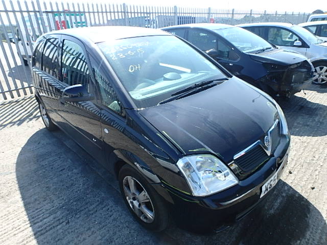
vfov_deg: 63.4
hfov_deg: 79.0
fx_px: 198
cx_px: 164
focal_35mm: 21
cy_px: 122
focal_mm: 3.7
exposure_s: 1/400
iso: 125
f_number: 3.5
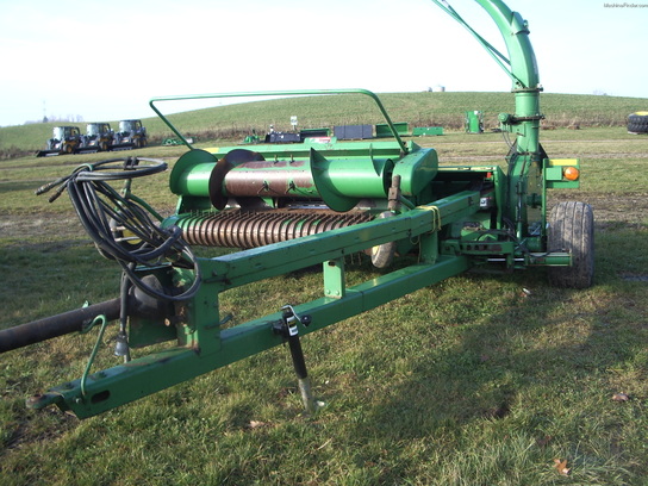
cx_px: 324
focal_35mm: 35
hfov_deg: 52.6
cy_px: 243
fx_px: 655
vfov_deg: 40.7
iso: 50
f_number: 4.3
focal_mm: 5.8
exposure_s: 1/100
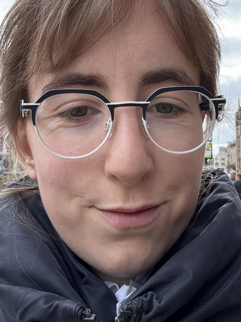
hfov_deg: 34.3
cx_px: 129
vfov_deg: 44.4
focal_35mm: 42
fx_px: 390
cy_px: 118
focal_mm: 2.69
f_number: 1.9
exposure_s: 1/248
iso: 25
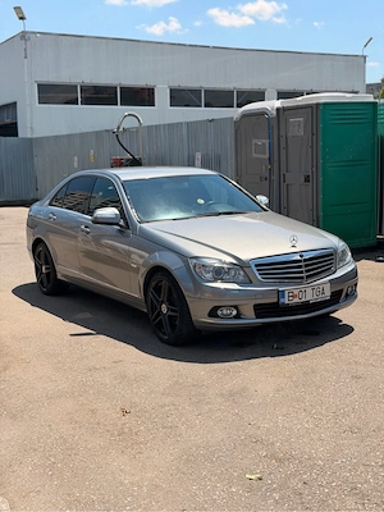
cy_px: 256
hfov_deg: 30.3
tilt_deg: -8.6
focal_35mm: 48
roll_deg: +0.8
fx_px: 710
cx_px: 192
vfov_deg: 39.7
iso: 64
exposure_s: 1/5587
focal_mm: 6.76
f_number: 1.78
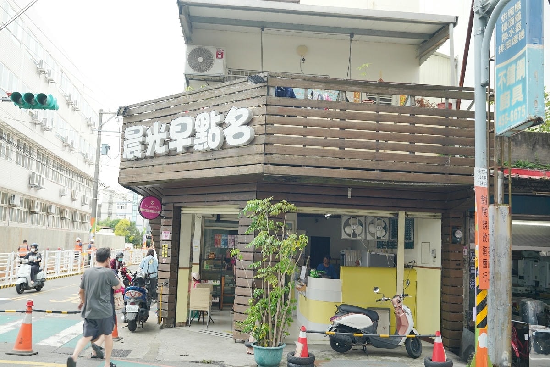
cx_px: 275
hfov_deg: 53.1
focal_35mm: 36
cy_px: 184
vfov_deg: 36.9
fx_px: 550
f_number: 4
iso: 125
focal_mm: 36
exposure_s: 1/60
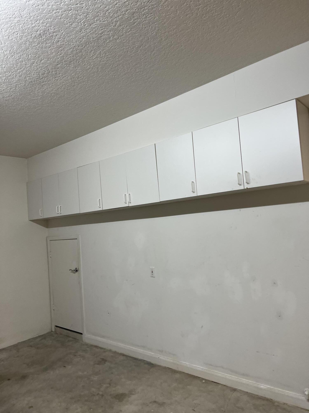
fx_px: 309
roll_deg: +6.0
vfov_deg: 67.3
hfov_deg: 53.1
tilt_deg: +4.3
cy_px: 206
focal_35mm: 26
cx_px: 154
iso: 80
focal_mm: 5.7
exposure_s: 1/60
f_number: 1.5
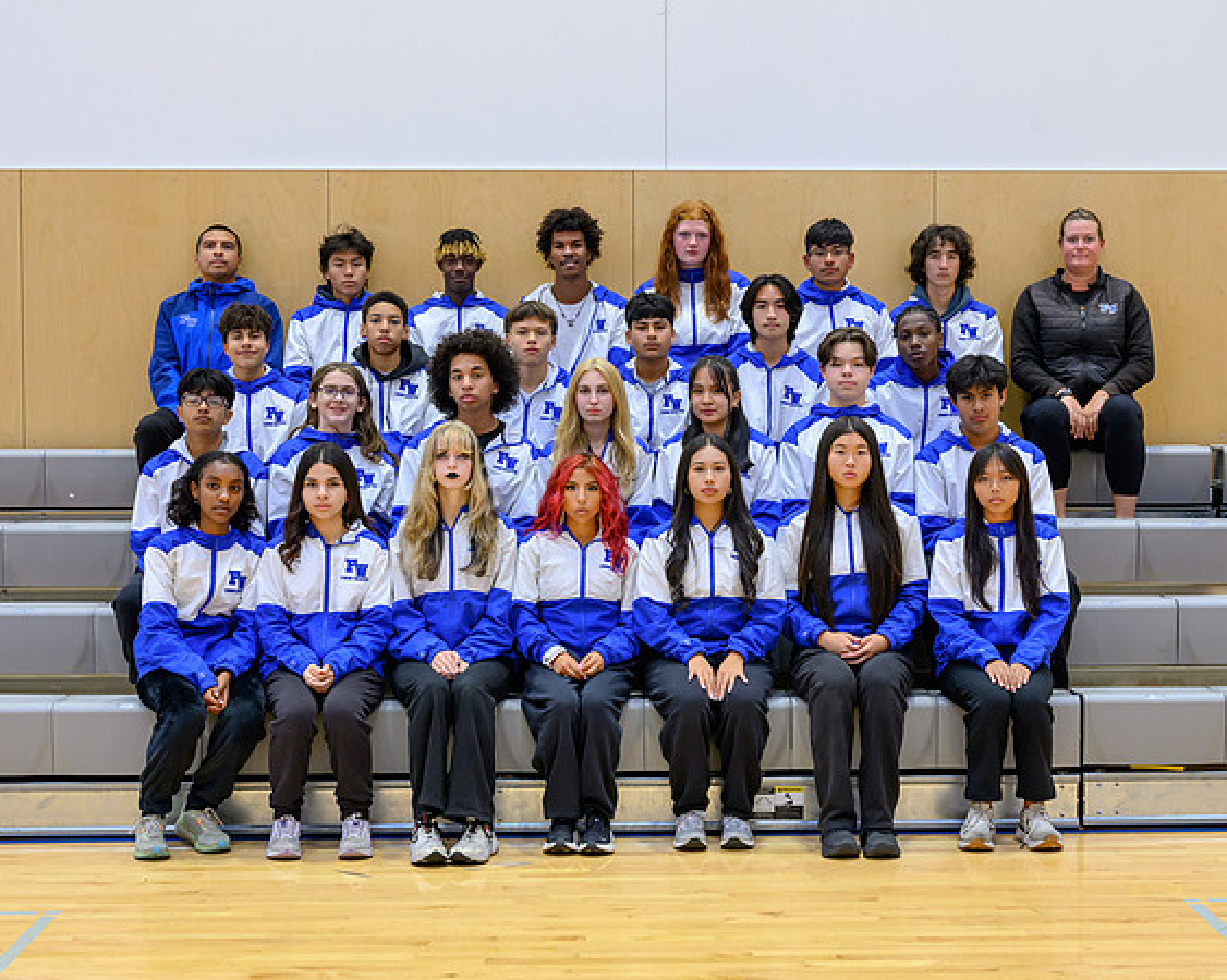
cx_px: 690
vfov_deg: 24.8
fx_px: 2233
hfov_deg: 30.7
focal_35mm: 62
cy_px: 490
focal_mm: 44
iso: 1600
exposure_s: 1/125
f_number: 4.5
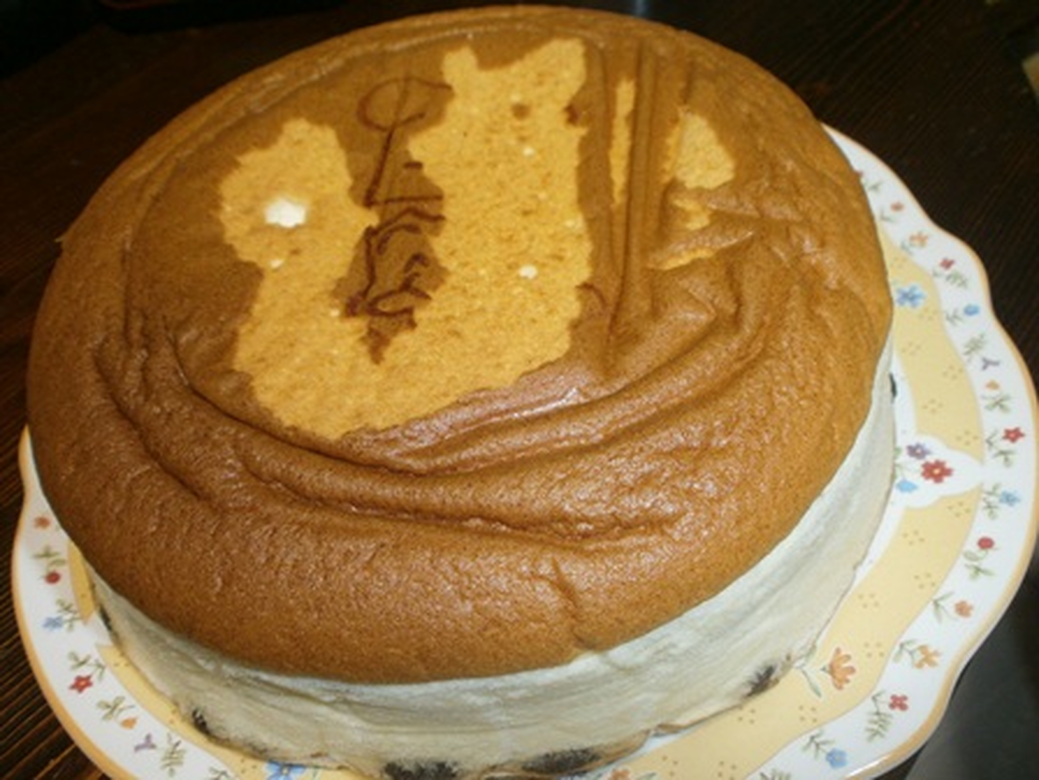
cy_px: 390
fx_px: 810
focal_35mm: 27
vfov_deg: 51.4
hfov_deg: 65.3
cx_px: 520
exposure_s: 1/30
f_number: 2.9
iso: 125
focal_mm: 4.8
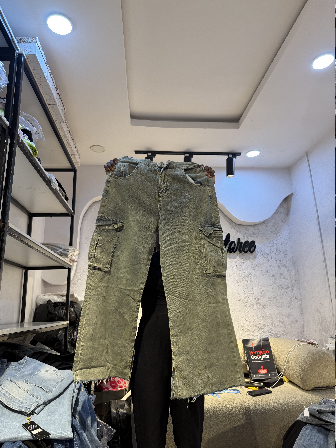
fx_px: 311
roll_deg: +1.0
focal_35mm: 24
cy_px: 224
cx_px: 168
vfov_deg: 71.6
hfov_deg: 56.8
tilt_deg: +15.6
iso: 80
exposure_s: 1/100
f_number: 1.78
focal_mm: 6.76
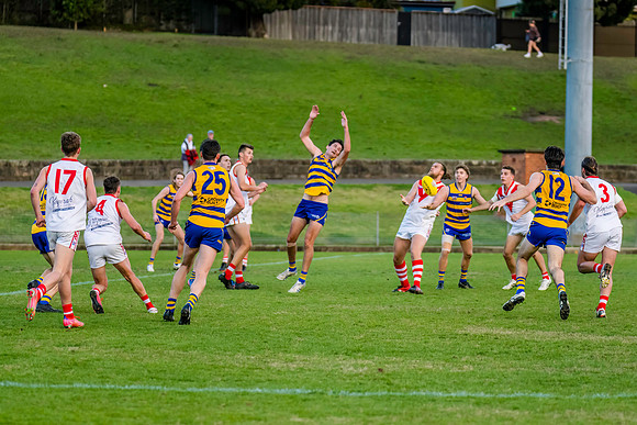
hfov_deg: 11.1
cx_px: 345
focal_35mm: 184
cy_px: 206
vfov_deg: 7.5
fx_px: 3263
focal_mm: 170
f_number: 4
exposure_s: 1/1600
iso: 1800
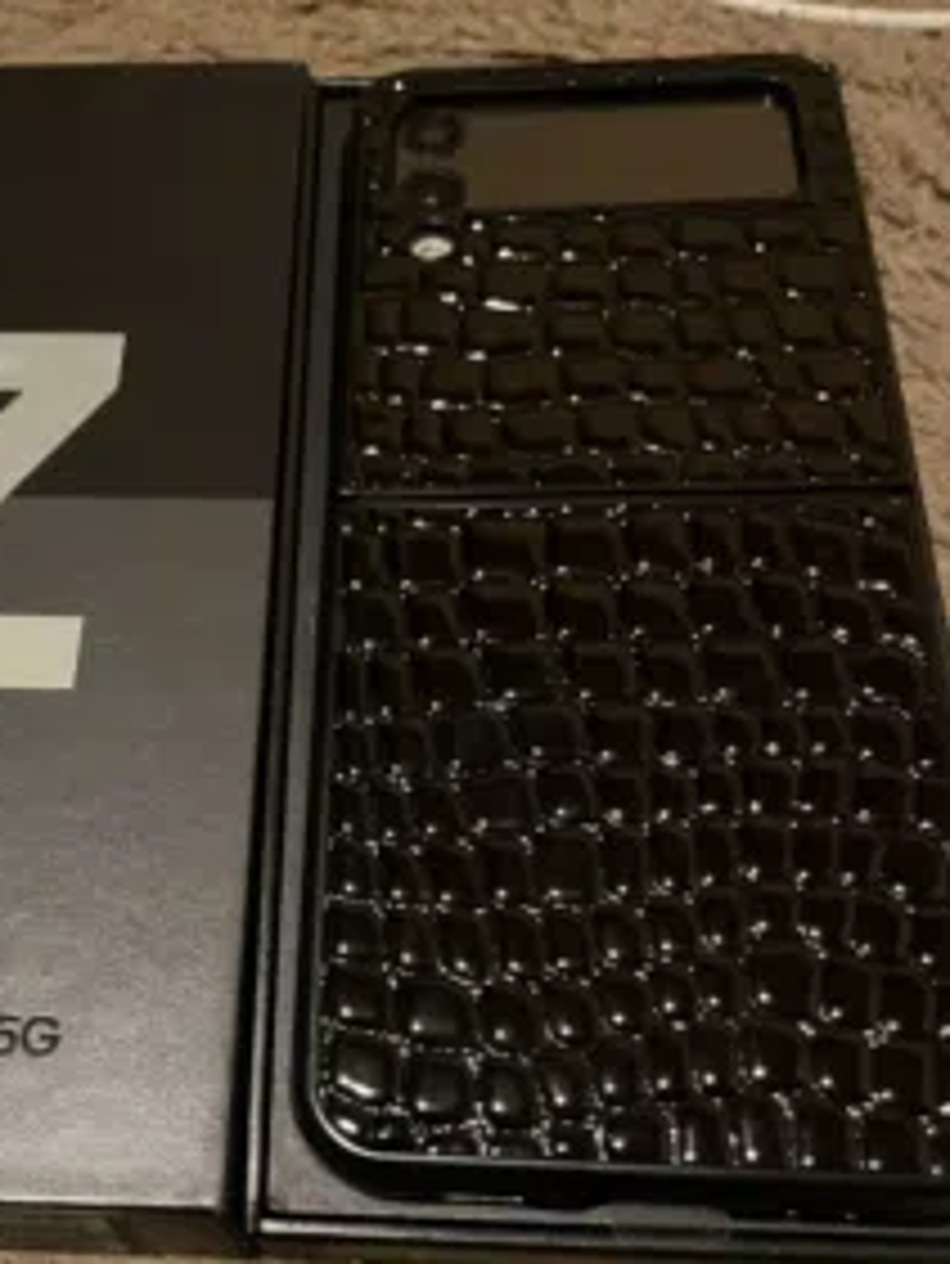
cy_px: 652
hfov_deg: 38.1
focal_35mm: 37
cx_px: 284
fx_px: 1353
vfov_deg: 50.1
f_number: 1.6
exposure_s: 1/23
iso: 1000
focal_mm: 4.2
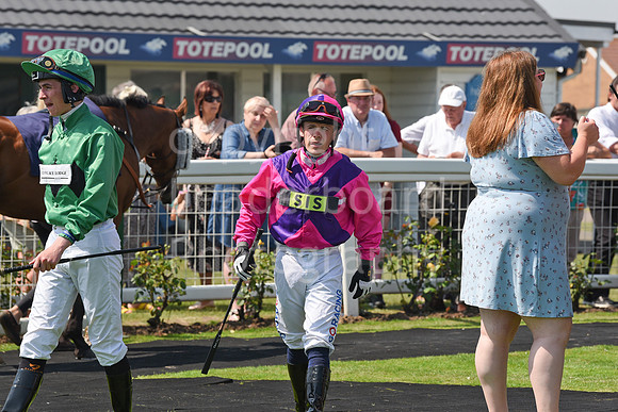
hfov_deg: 12.1
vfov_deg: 8.1
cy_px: 206
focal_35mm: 170
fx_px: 2919
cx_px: 309
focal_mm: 170
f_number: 6.3
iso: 400
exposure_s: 1/2000
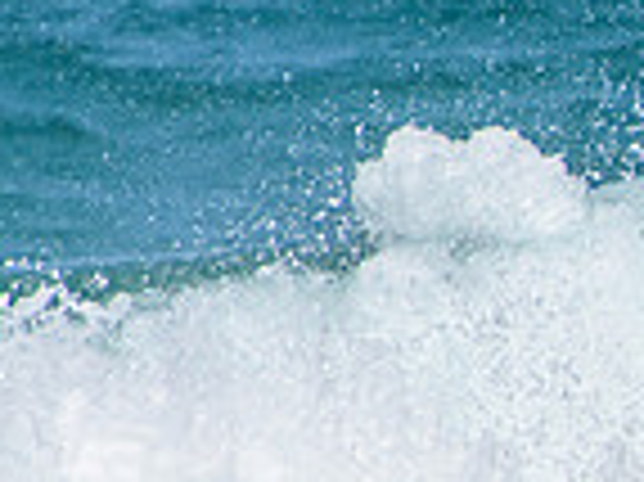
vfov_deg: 0.6
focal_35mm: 2343
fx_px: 43553
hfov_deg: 0.8
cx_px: 1229
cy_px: 493
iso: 250
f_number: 5.6
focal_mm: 400
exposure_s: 1/2000
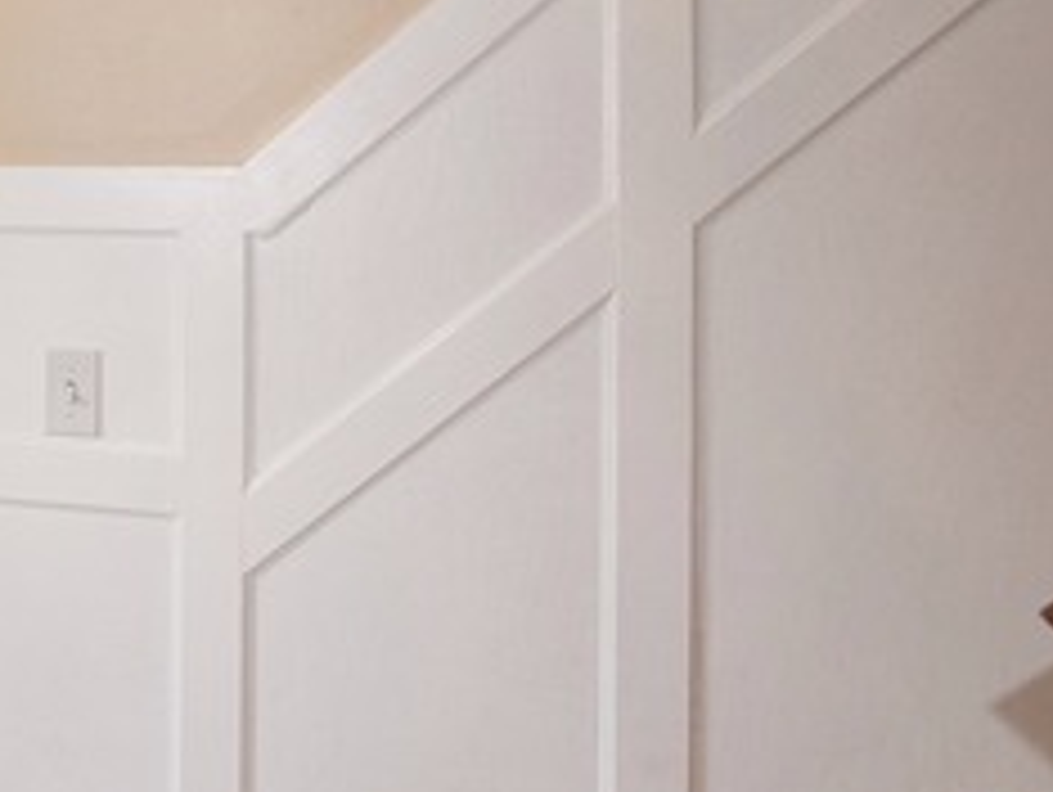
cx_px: -374
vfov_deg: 32.6
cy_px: 164
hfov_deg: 31.4
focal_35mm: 43
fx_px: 1319
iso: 800
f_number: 5.6
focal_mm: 11
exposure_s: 1/125
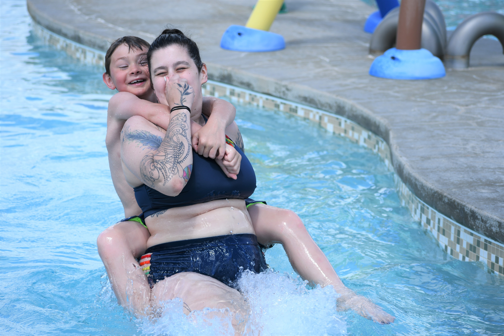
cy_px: 168
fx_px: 2058
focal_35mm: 147
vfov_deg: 9.3
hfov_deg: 14.0
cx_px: 252
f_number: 4.8
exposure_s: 1/500
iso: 100
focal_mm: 98
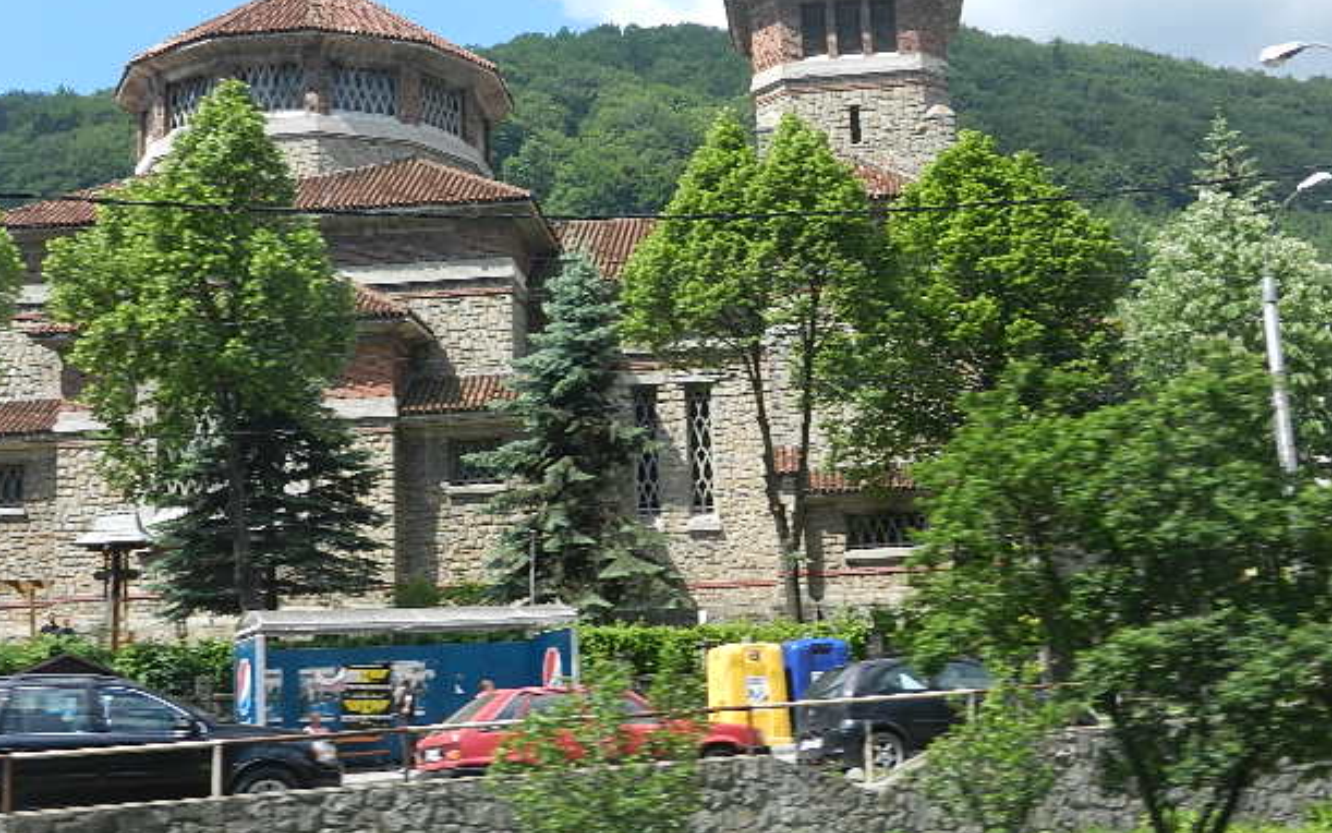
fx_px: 1815
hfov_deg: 40.3
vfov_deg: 25.8
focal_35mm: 50
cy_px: 323
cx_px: 669
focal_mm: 8.2
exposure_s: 1/250
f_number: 4.2
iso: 180
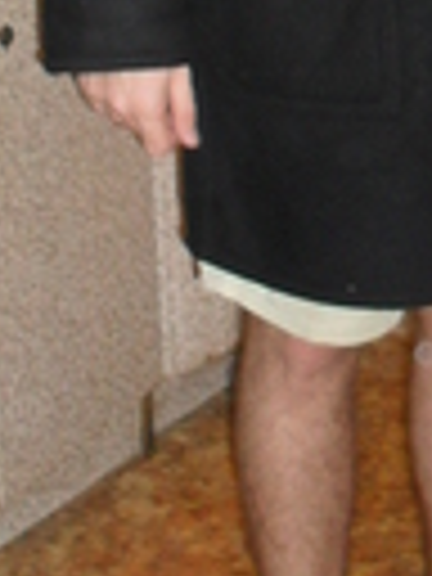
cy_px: -180
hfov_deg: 11.6
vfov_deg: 15.2
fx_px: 2047
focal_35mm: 123
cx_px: 598
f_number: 3.2
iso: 200
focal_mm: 6.3
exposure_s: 1/45
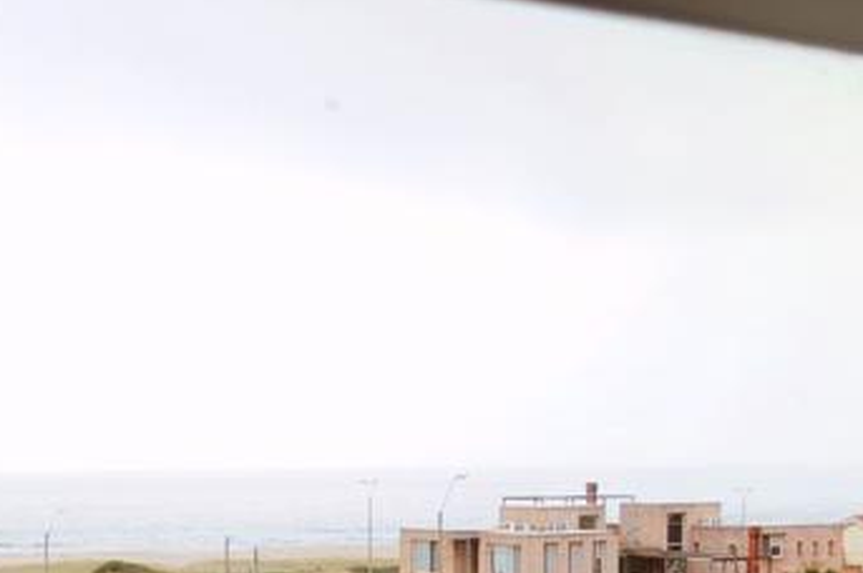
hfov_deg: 29.6
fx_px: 1509
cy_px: 544
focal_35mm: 63
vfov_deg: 20.9
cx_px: -18
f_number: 3.5
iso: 800
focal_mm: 18
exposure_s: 1/800
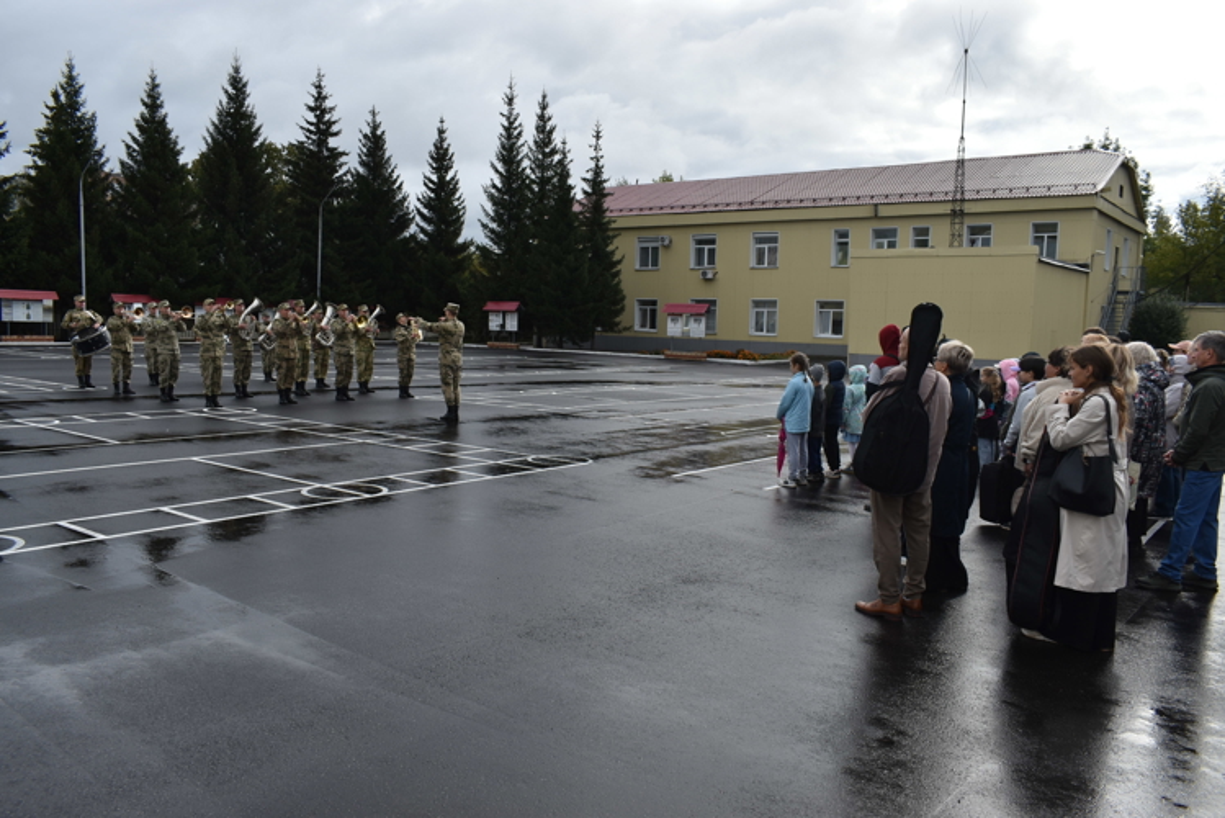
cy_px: 409
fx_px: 919
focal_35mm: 27
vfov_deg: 48.0
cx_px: 612
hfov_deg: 67.4
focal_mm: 18
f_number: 8
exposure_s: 1/250
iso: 100
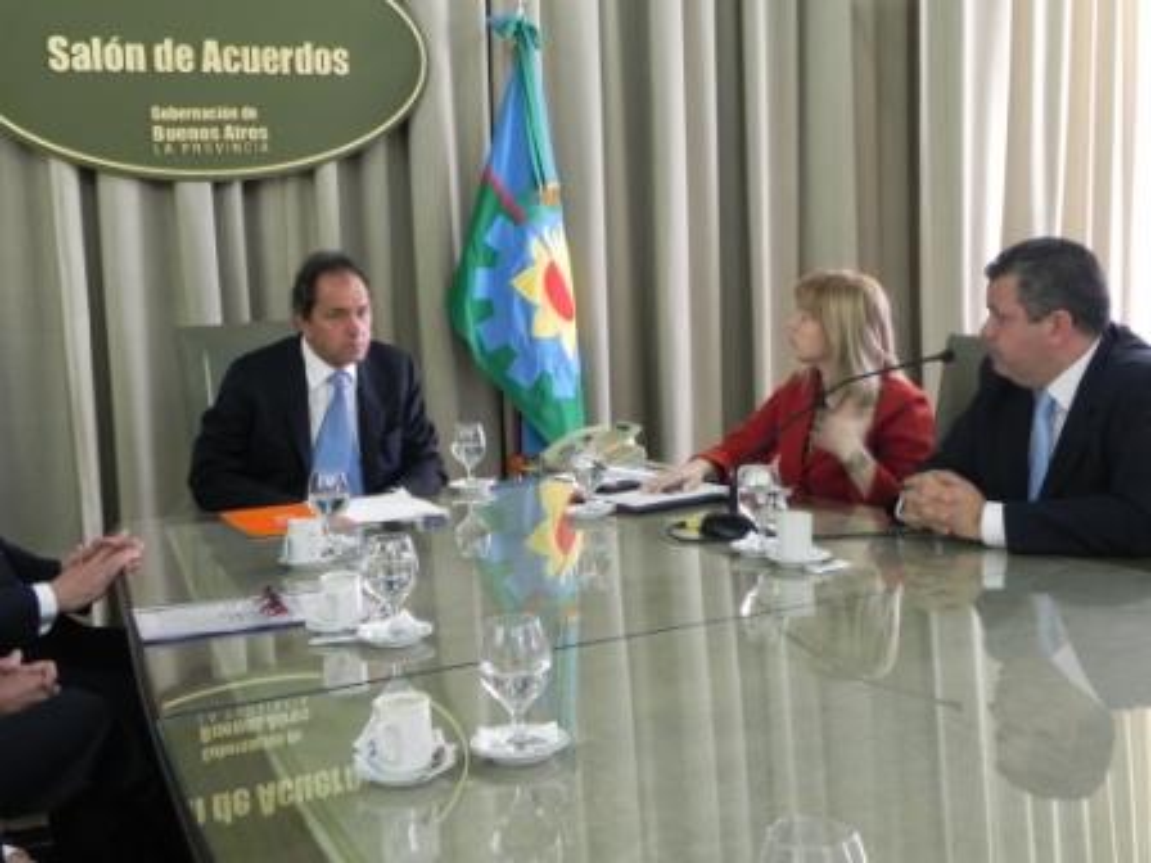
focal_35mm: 46
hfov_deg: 41.2
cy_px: 432
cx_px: 576
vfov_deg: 31.5
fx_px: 1530
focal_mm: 8.2
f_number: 3.2
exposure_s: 1/5.7
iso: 400
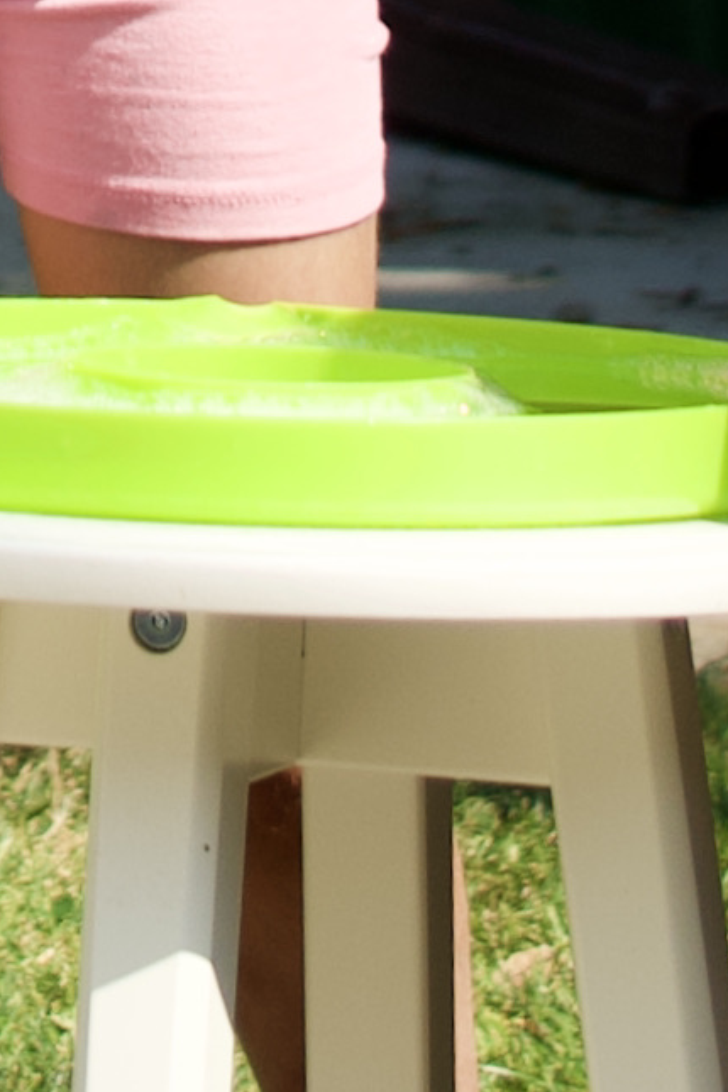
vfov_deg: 9.2
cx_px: -863
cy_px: -456
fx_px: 6673
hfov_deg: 6.0
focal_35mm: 220
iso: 100
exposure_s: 1/250
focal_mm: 39
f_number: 4
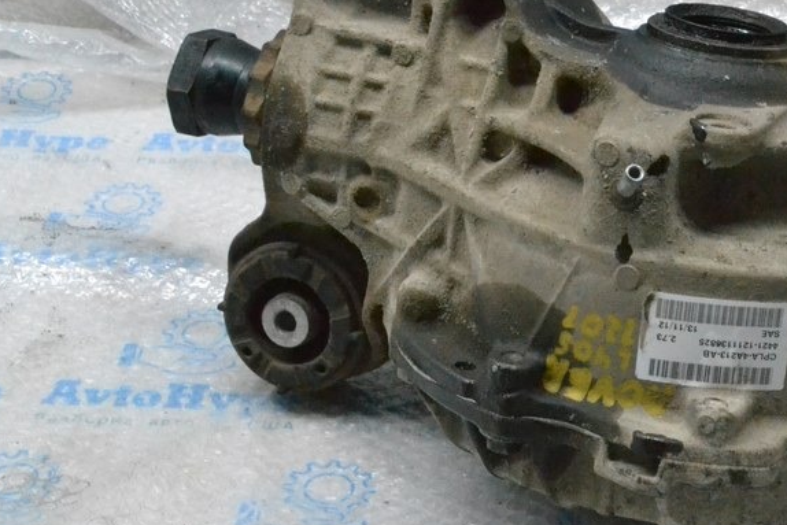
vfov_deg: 15.0
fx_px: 1990
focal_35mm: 91
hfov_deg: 22.0
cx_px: 665
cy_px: 178
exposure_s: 1/160
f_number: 11
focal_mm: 34
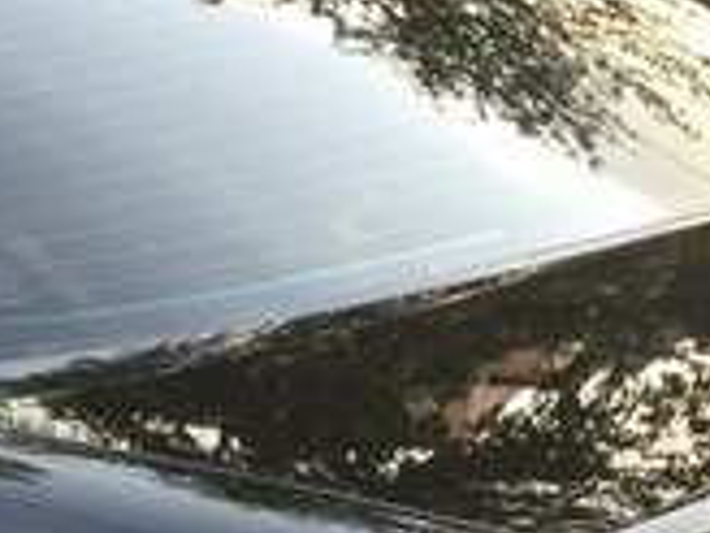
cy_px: 852
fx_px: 2400
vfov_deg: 12.0
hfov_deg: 16.0
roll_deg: +5.6
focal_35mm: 117
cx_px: -216
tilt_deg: -24.5
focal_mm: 4.15
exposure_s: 1/100
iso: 50
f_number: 2.2
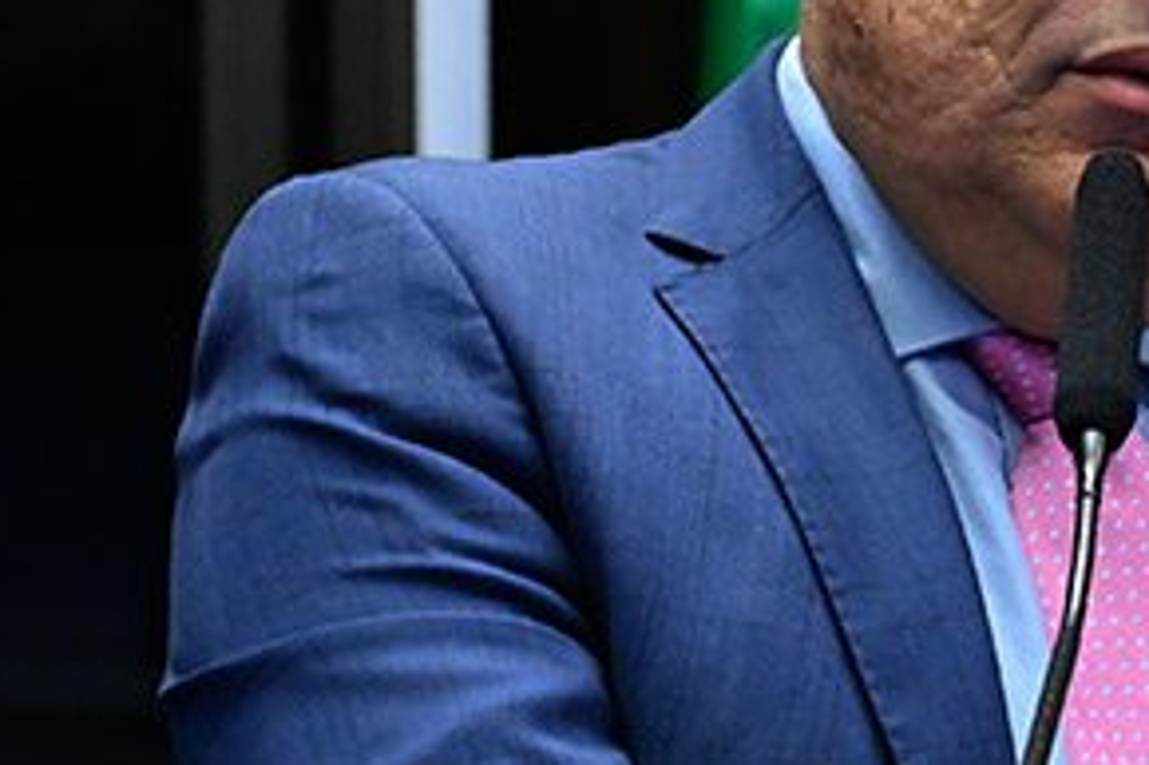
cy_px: 488
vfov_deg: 4.5
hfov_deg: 6.7
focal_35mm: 308
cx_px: 1268
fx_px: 9824
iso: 6400
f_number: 5.6
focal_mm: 104
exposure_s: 1/100
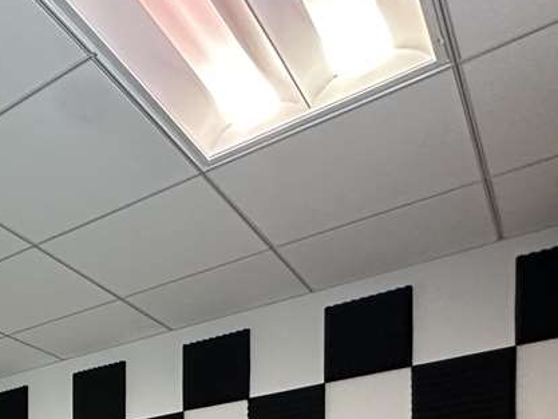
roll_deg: +0.2
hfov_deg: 37.0
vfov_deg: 26.1
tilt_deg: -1.5
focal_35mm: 43
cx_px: -52
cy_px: 605
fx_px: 693
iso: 500
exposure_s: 1/60
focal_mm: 2.22
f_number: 2.2
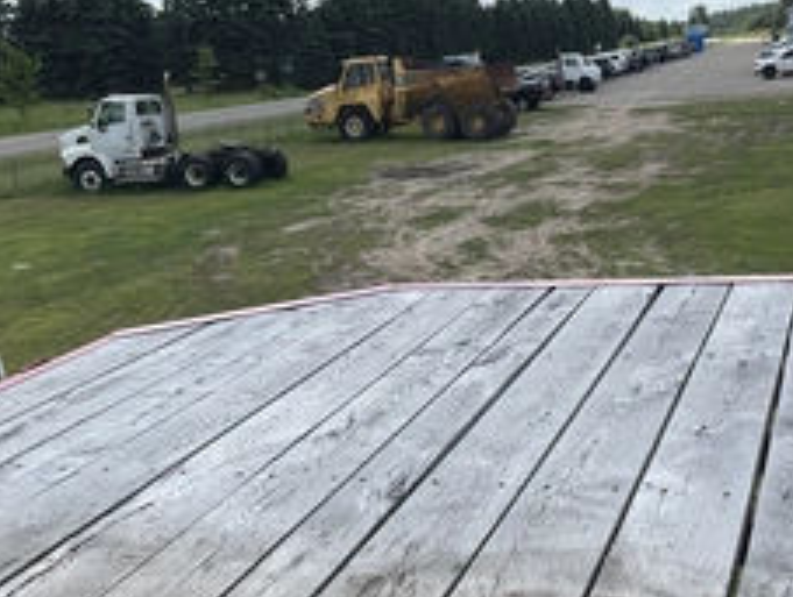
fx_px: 1170
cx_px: 472
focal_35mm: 51
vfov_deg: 28.3
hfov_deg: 37.3
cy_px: 433
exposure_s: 1/1730
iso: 25
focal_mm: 3
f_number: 1.8
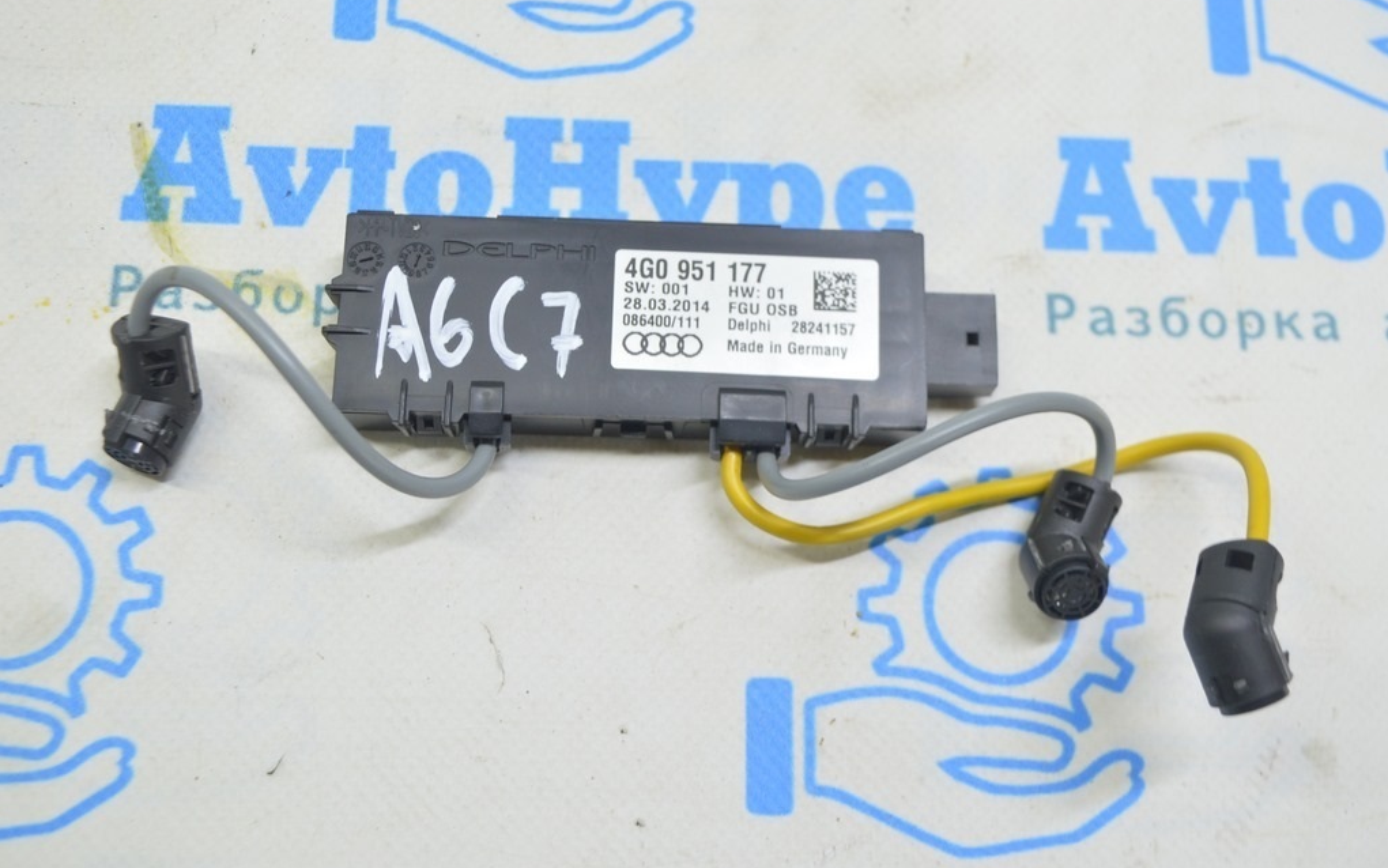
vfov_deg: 28.0
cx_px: 694
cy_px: 443
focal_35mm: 46
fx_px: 1740
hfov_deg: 43.5
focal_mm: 30
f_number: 5.6
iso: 400
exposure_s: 1/20
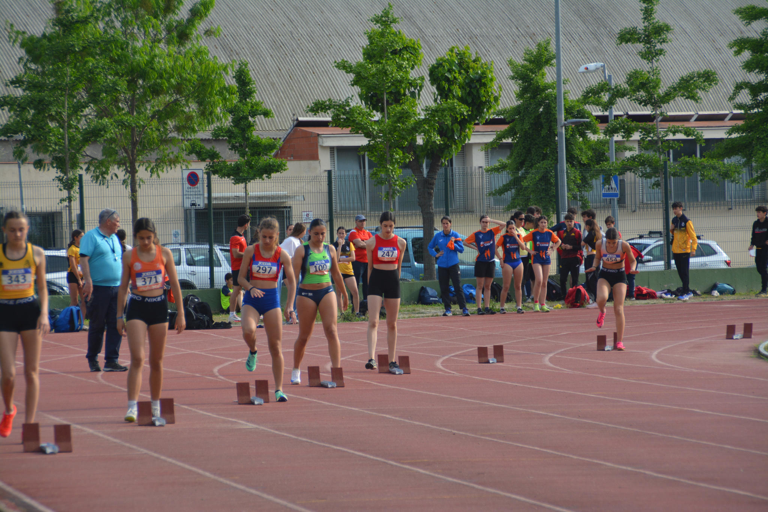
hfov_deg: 9.1
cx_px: 384
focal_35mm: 225
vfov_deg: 6.1
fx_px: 4799
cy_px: 256
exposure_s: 1/1000
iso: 450
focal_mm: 150
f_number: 6.3
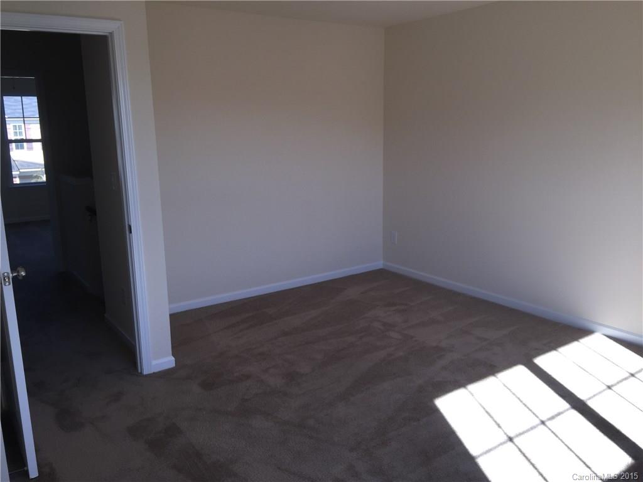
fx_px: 539
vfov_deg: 48.2
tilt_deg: -10.7
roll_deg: -0.4
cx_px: 322
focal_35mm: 29
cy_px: 241
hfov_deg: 61.7
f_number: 2.2
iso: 32
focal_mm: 4.15
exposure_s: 1/198
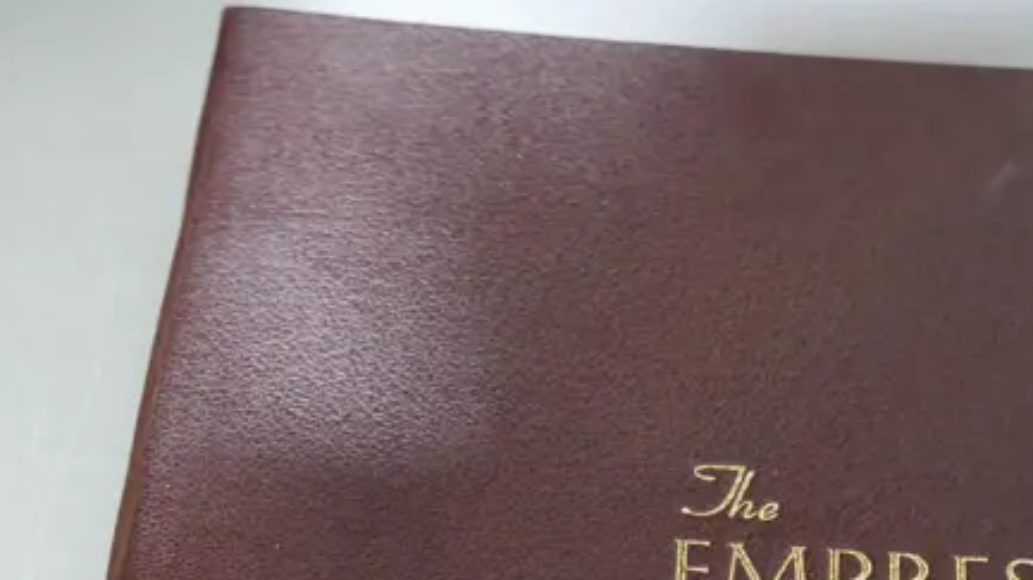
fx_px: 2683
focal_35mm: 98
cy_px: 849
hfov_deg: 21.6
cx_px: 783
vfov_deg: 11.8
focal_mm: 19
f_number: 4.1
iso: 3200
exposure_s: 1/30
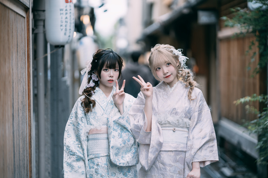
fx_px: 633
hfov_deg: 23.9
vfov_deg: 16.1
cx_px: 134
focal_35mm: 85
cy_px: 89
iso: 50
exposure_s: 1/1600
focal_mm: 85
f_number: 1.4
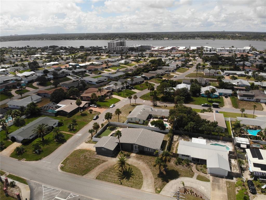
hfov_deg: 71.6
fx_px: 184
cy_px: 100
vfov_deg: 56.8
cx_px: 133
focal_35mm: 24
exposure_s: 1/1286
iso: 100
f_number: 2.8
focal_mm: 4.5
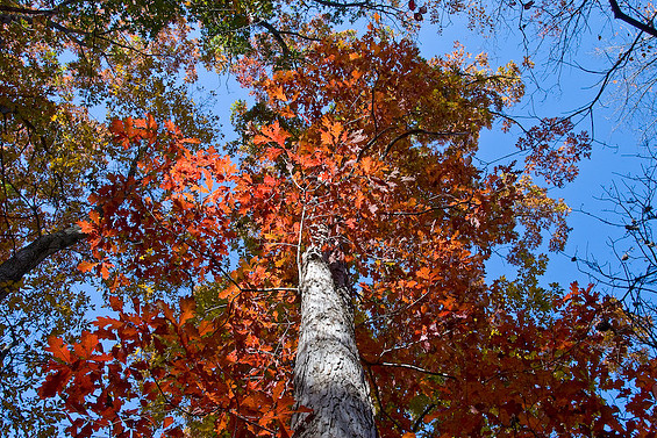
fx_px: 675
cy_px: 220
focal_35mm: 37
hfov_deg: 51.9
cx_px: 326
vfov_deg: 36.0
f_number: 22
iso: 200
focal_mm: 24
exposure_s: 1/15
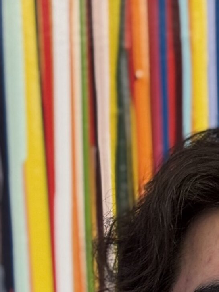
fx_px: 1409
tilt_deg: -7.4
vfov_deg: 11.3
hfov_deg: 8.8
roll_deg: +2.1
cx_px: 275
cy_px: 453
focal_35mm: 167
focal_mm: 6.76
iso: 250
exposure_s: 1/60
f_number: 1.78
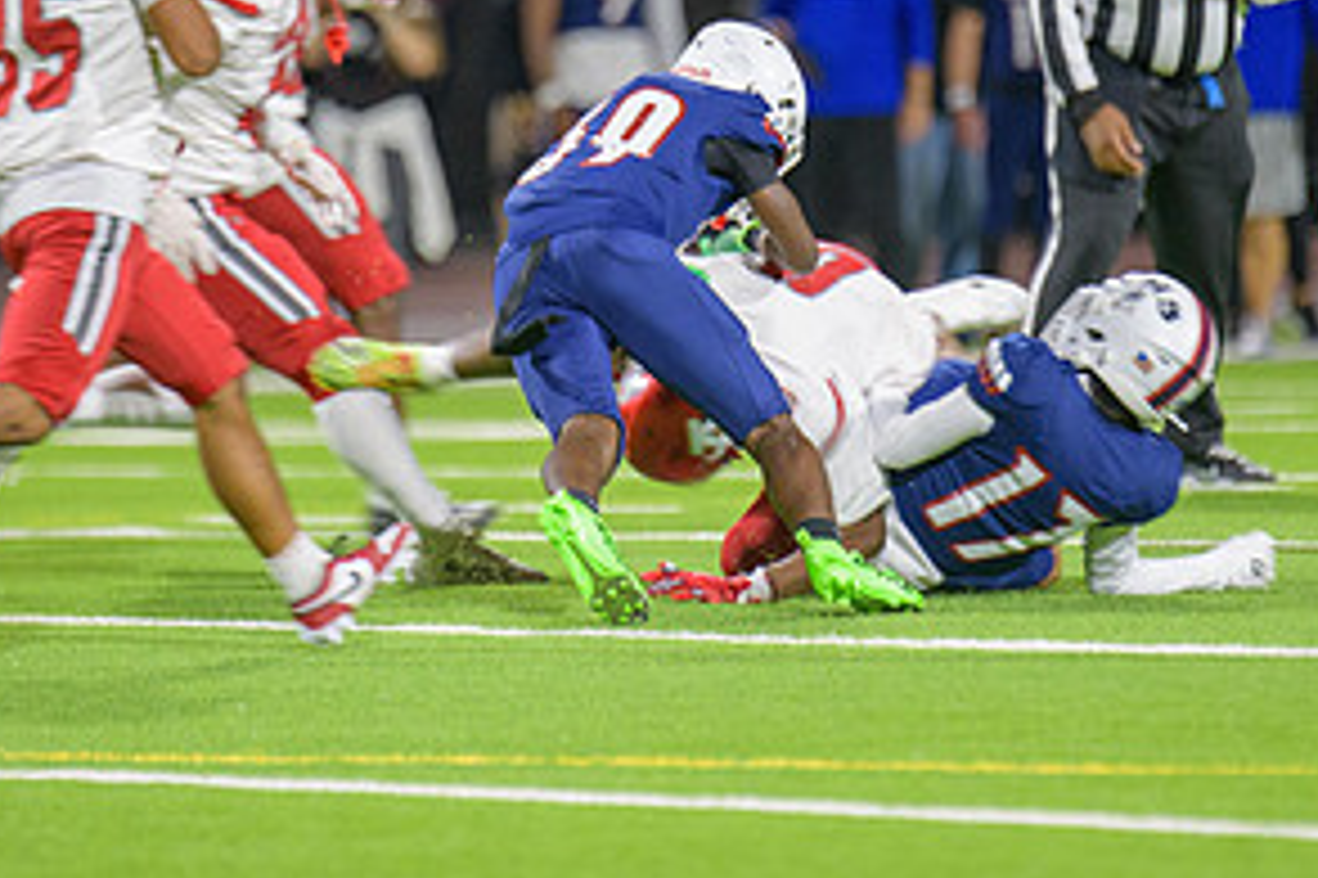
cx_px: 661
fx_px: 21734
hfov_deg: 3.5
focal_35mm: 594
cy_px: 205
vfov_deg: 2.3
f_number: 2.8
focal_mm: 300
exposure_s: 1/250
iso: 1250
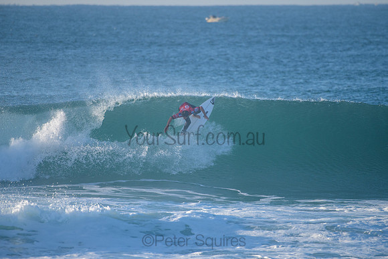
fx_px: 5818
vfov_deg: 2.5
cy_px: 123
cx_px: 195
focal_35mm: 540
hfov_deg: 3.8
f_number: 5.6
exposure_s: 1/2000
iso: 560
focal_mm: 500
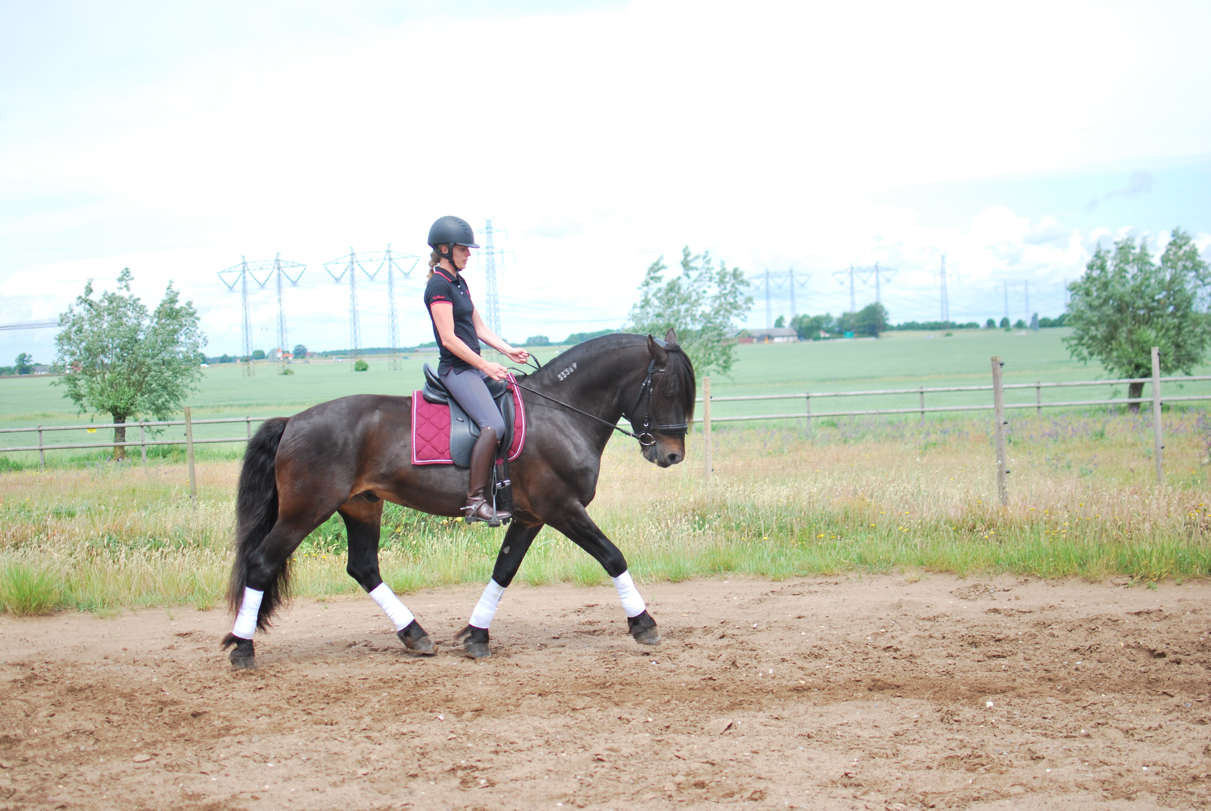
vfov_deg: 25.8
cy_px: 406
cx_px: 606
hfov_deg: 37.8
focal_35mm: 52
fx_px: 1768
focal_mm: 35
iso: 200
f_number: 1.8
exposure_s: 1/4000
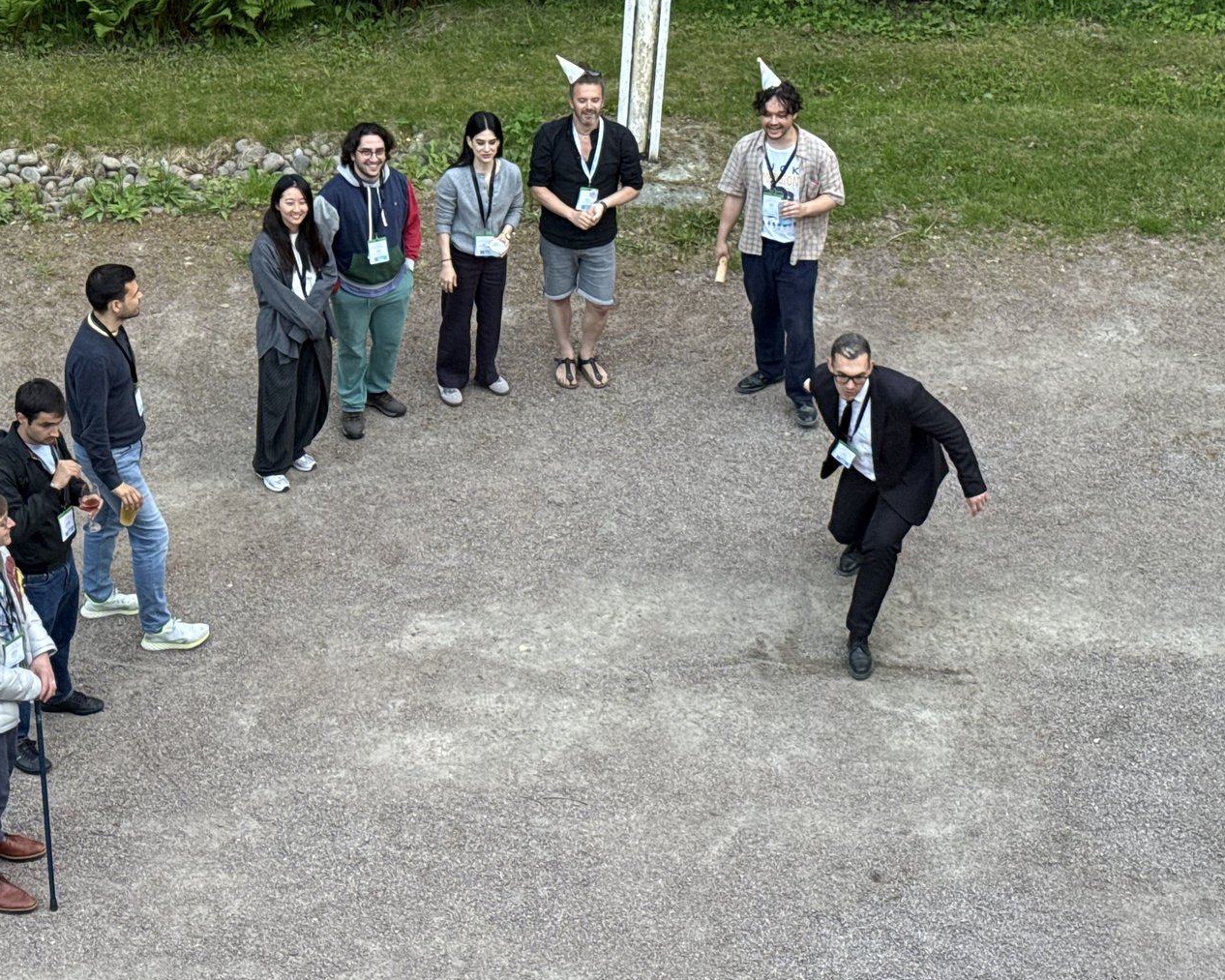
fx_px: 2683
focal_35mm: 74
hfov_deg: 25.7
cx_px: 508
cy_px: 371
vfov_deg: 20.7
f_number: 1.78
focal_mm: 6.76
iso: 100
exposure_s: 1/77
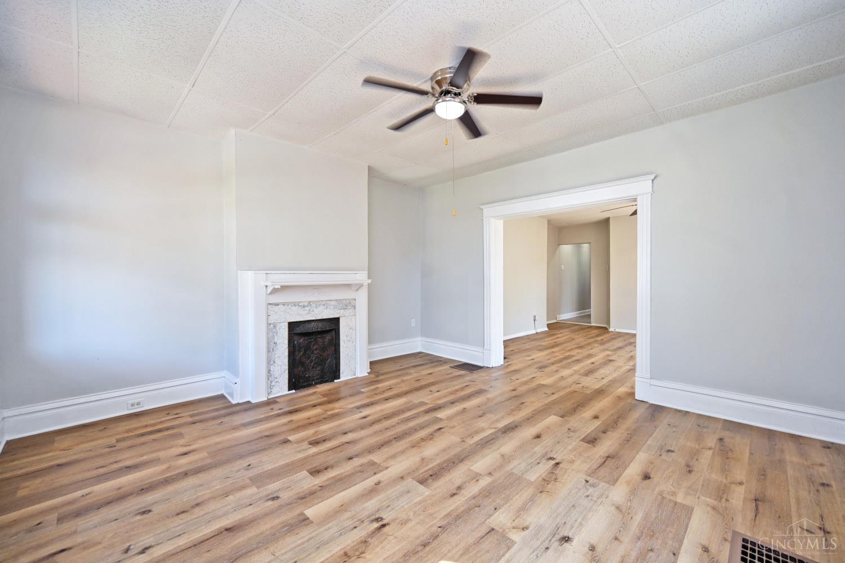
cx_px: 422
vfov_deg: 81.2
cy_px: 282
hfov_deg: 104.3
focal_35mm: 14
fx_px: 329
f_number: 4.5
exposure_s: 1/60
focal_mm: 14
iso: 200
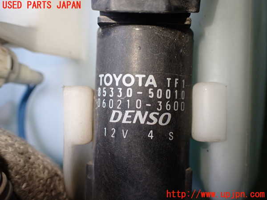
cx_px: 134
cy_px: 100
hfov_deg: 60.0
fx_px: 231
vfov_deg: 46.8
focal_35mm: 30
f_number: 2.3
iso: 200
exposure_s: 1/125
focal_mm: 5.4
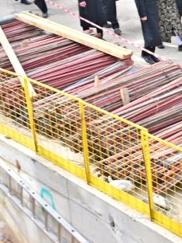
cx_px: 249
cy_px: -15
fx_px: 813
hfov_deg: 12.3
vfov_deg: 16.5
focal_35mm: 116
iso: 40
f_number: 4
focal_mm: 24
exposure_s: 1/200
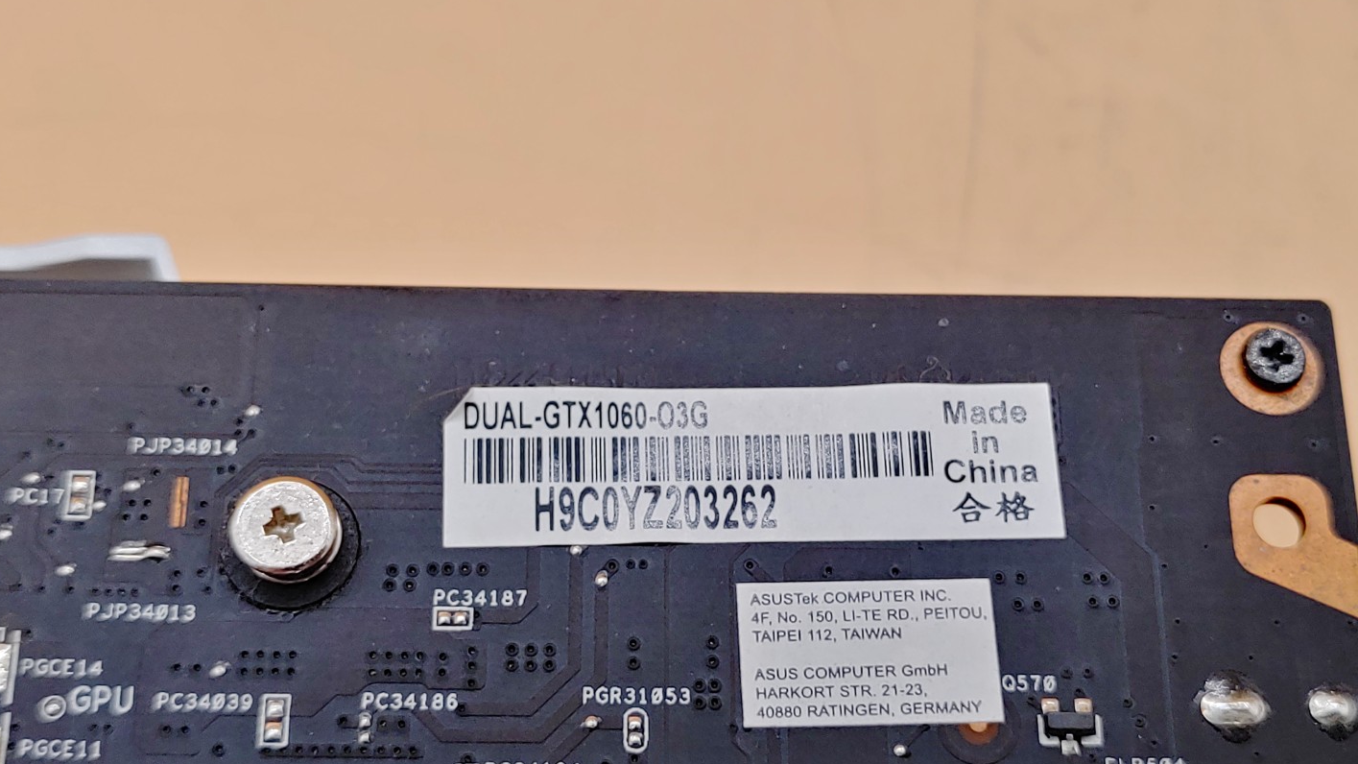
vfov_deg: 23.5
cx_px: 682
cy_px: 428
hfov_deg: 40.6
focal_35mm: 51
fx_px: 1836
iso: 50
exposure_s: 1/180
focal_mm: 4.36
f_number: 1.8
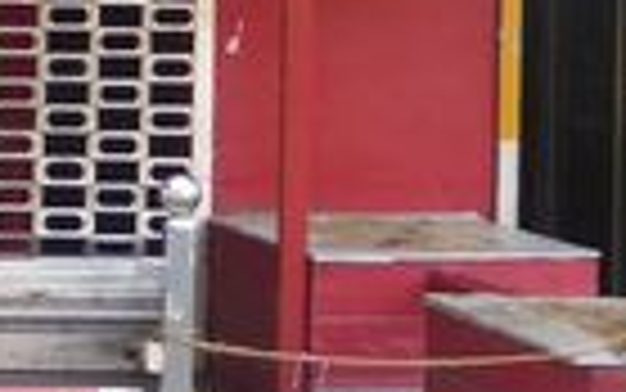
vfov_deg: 3.8
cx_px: -603
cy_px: 9
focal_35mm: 347
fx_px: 5922
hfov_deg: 5.9
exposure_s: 1/60
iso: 160
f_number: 4.1
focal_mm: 9.6
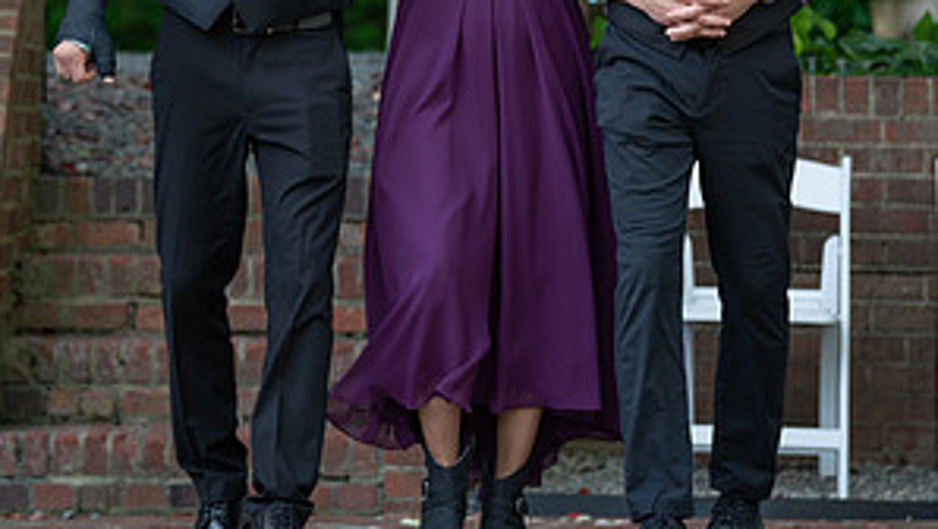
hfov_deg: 9.8
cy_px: -57
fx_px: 5475
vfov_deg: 5.5
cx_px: 469
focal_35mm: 220
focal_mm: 139
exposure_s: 1/200
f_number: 4
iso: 250
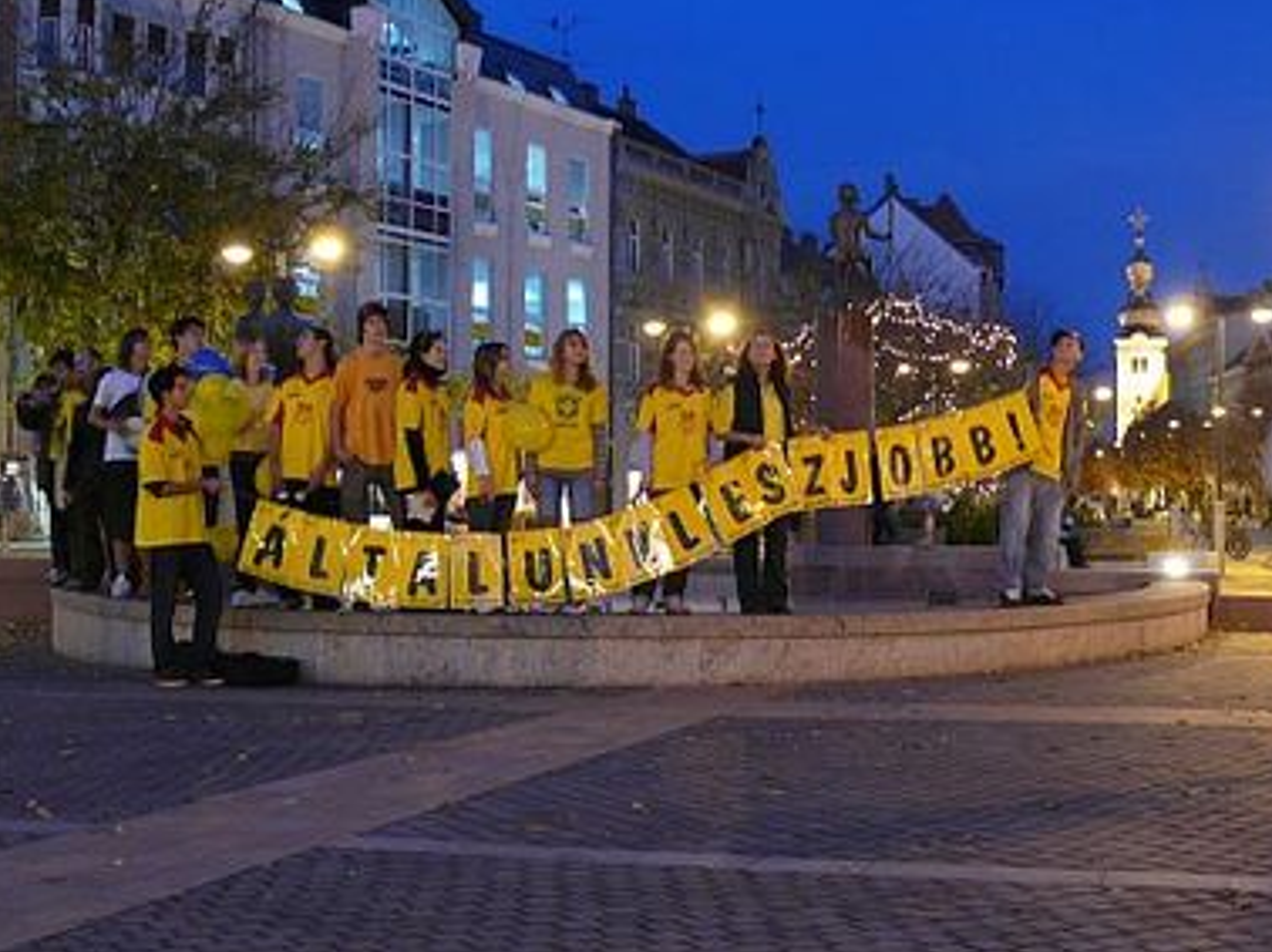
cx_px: 633
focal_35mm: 54
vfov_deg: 27.0
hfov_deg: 35.6
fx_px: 1983
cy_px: 474
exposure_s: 1/2.5
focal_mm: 9.2
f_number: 3.2
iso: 200
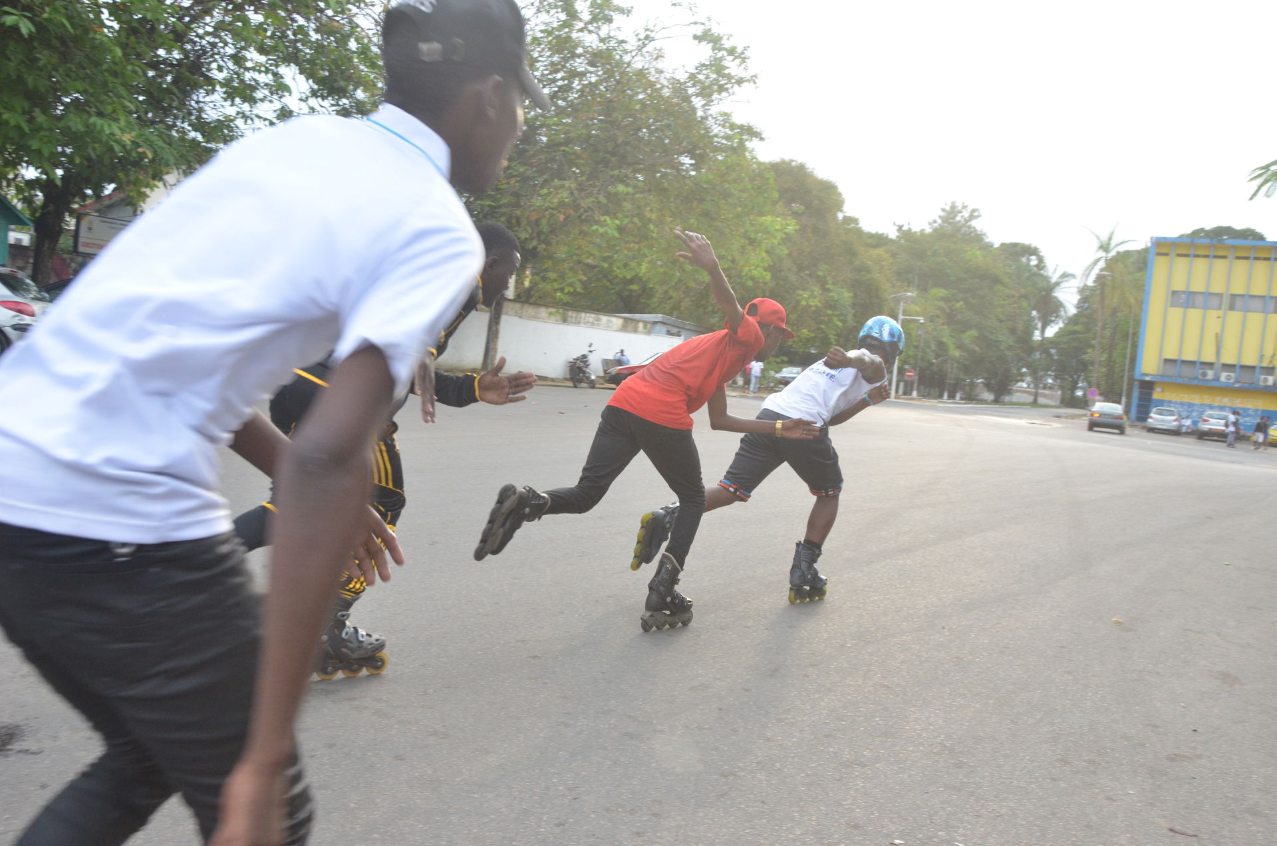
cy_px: 423
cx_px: 638
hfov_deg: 57.3
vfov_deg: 39.8
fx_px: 1168
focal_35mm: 33
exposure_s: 1/400
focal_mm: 22
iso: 1250
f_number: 8
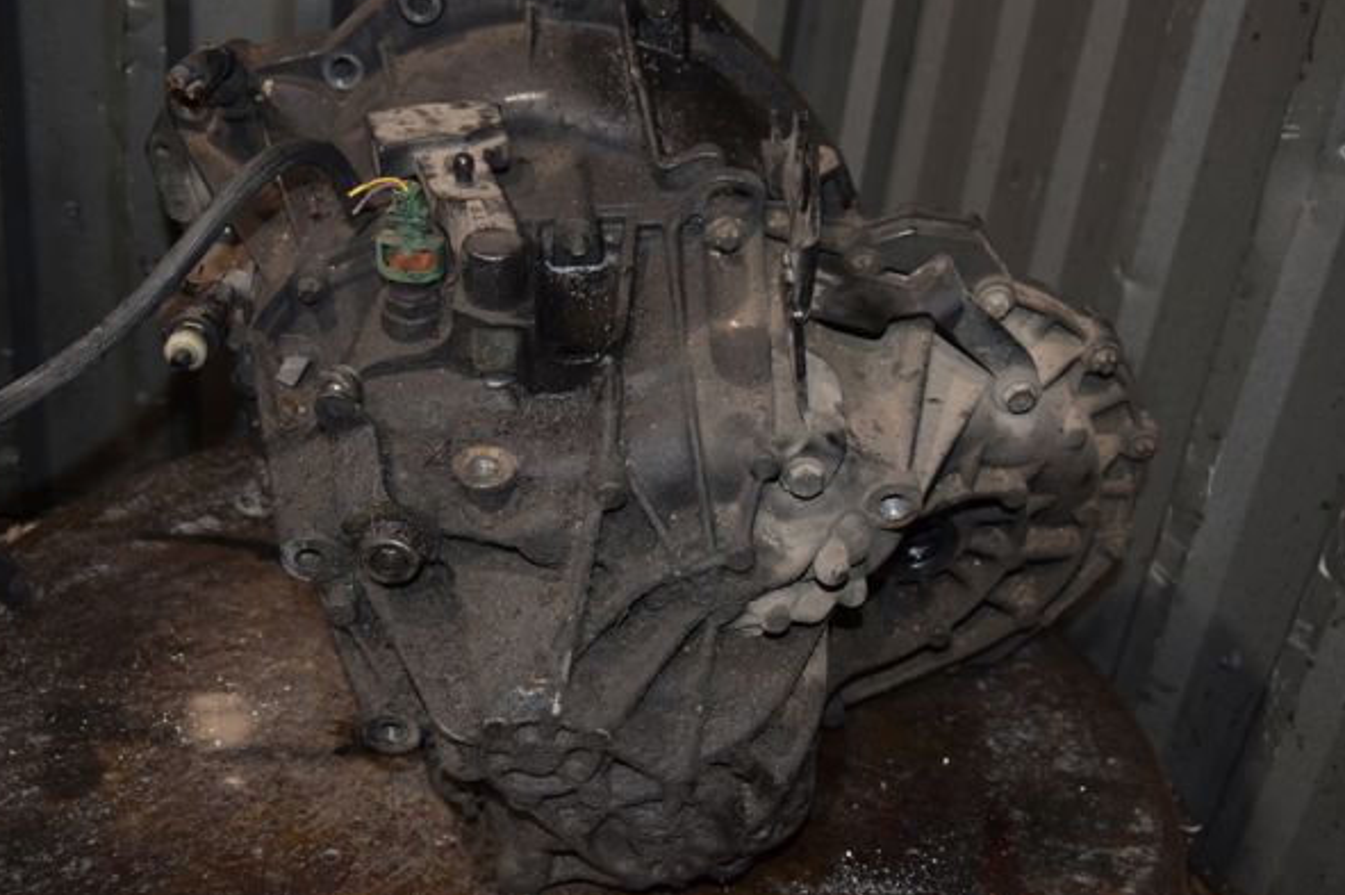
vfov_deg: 34.1
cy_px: 430
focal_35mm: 39
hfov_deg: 49.6
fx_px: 1456
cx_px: 662
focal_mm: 24
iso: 800
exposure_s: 1/60
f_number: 5
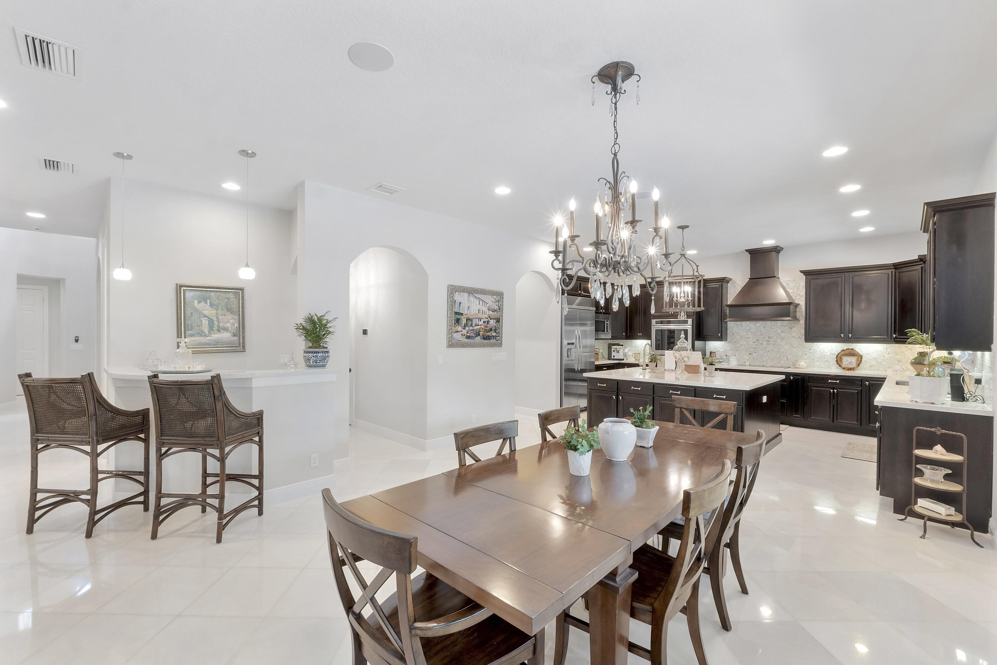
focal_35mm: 15
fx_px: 415
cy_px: 332
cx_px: 498
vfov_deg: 77.3
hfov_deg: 100.4
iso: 160
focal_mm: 10
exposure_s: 1/2.5
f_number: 11
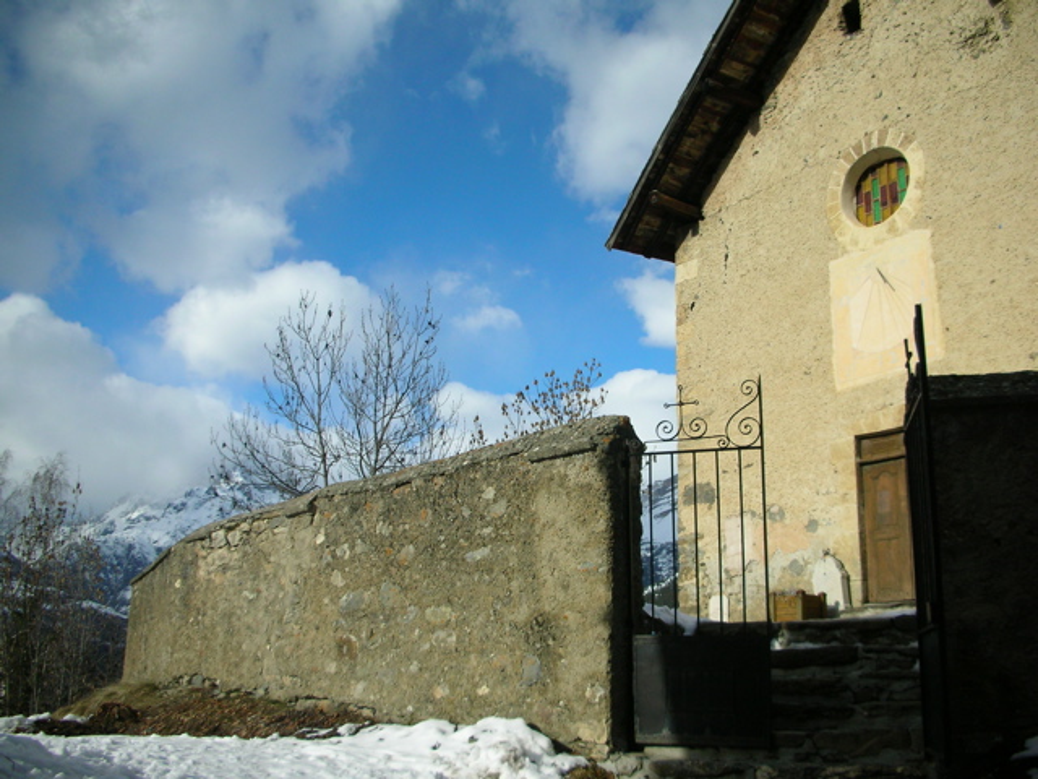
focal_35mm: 35
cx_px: 519
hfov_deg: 52.6
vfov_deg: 40.7
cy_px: 390
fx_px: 1050
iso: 50
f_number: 8.5
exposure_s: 1/185
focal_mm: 5.8
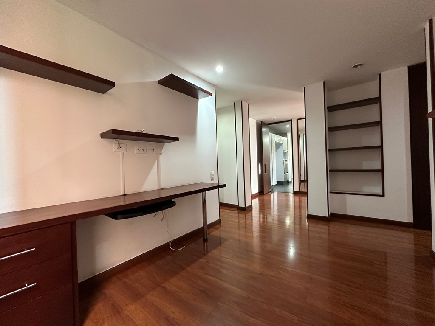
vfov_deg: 85.7
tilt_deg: +0.1
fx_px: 176
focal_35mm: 14
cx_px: 218
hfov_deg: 102.1
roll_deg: +1.7
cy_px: 163
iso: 400
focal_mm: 2.22
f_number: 2.2
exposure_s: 1/60
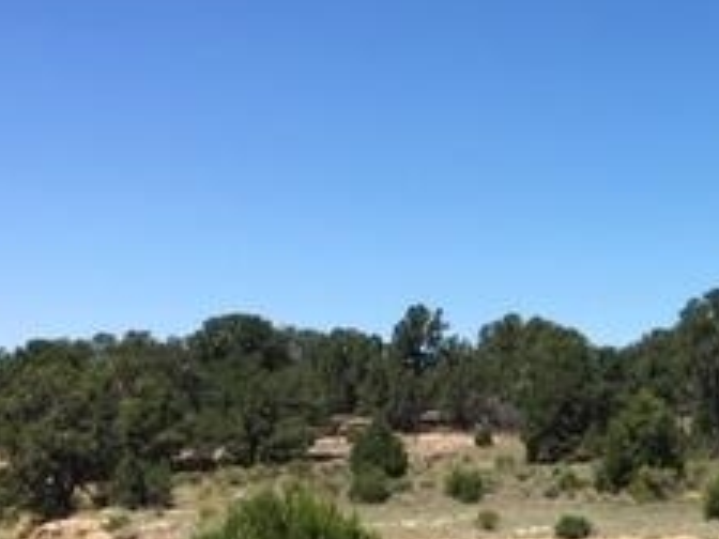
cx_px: 761
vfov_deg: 17.5
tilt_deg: -3.3
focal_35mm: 83
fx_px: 1724
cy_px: 500
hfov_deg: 22.4
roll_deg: +1.1
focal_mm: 4.15
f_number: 2.2
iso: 25
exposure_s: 1/1672
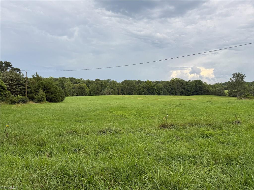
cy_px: 95
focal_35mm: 24
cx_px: 127
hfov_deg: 71.6
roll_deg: -0.9
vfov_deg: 56.8
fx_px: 176
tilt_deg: -2.0
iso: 80
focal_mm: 6.76
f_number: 1.78
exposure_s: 1/539
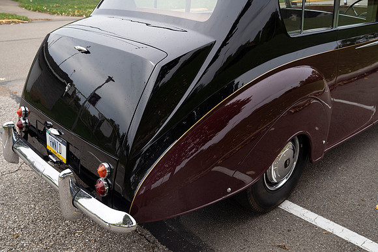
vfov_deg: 38.9
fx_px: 357
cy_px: 126
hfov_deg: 55.8
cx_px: 189
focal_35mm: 34
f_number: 5.6
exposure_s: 1/320
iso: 200
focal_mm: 34
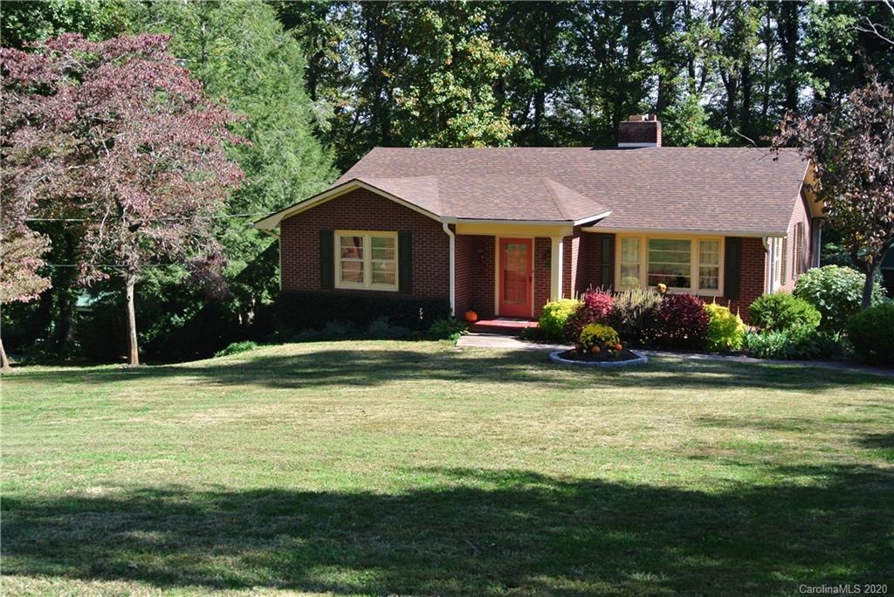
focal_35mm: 47
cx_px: 447
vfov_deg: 28.7
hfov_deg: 41.9
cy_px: 298
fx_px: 1168
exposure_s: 1/200
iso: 100
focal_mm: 17.5
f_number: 4.5
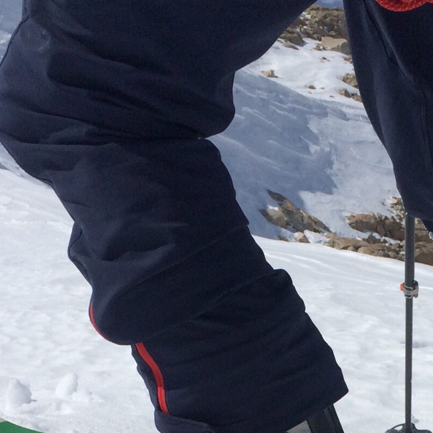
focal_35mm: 87
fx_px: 1231
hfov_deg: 19.7
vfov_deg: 18.8
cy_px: 521
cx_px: 357
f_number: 2.2
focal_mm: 4.15
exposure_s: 1/8264
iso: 32
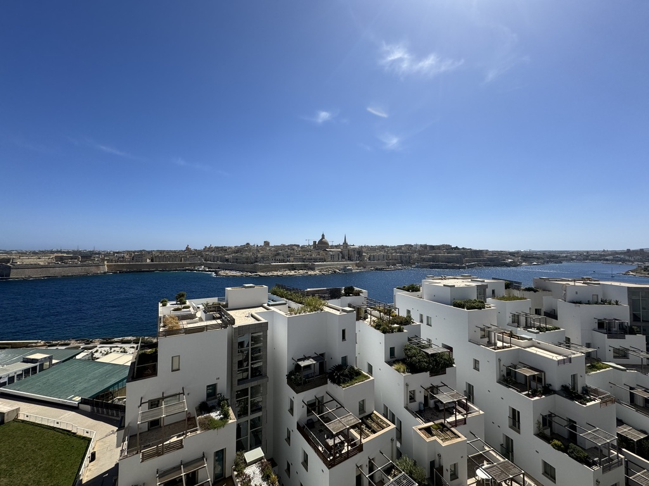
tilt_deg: +2.2
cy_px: 243
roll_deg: -1.2
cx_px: 324
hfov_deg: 102.1
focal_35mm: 14
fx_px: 262
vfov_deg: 85.7
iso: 50
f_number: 2.2
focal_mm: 2.22
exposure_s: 1/3906
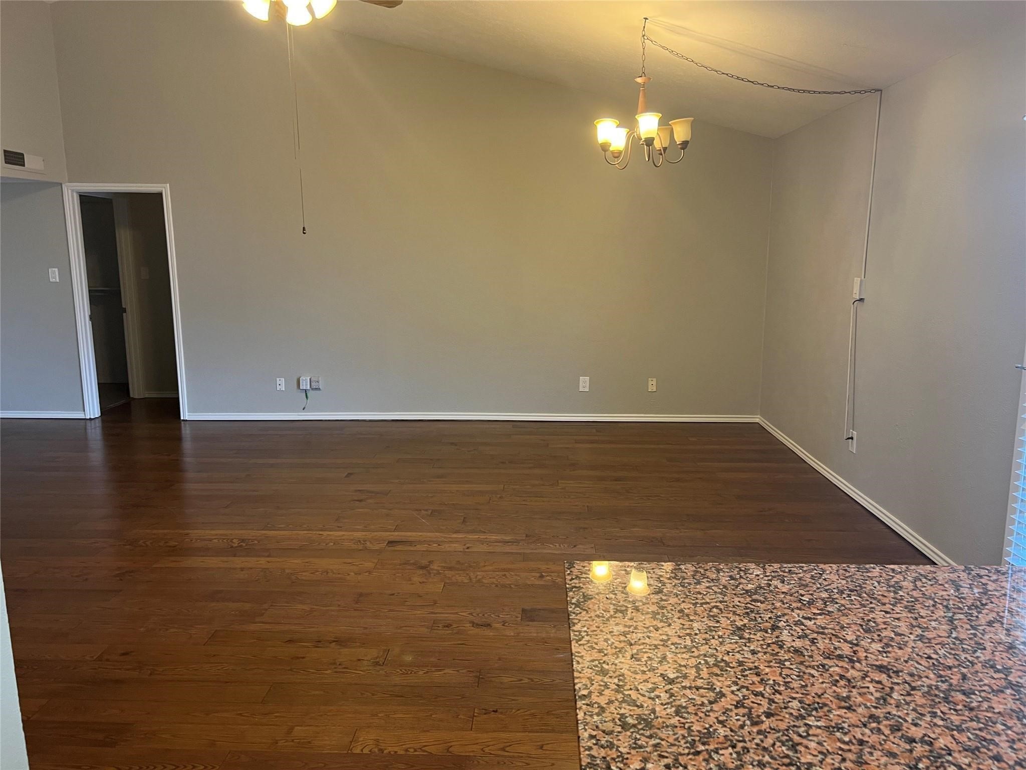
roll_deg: +1.0
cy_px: 385
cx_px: 513
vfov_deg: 53.1
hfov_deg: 67.3
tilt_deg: -10.2
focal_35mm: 26
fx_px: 771
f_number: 1.5
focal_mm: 5.7
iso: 125
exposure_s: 1/60
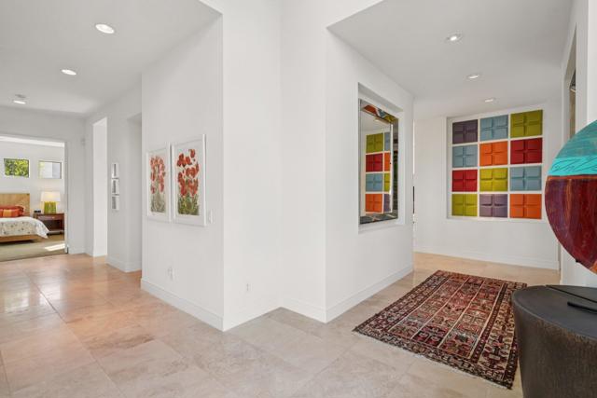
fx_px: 265
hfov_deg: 96.7
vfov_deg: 73.8
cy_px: 199
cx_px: 298
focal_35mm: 16
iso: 250
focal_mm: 16
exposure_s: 1/30
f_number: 8
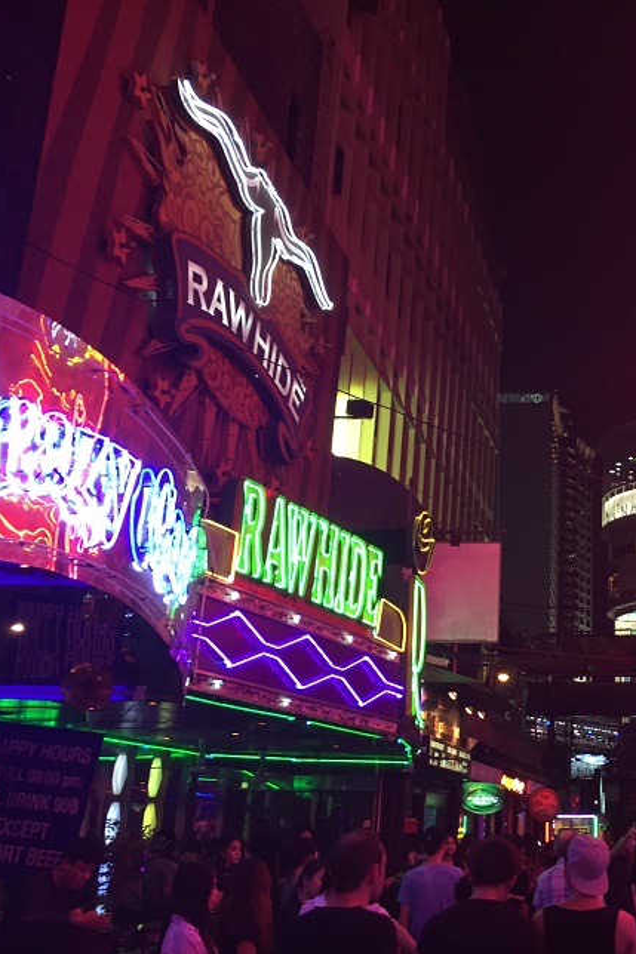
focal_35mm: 41
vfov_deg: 47.4
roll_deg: -1.1
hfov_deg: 31.0
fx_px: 1087
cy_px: 484
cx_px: 586
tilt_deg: +17.6
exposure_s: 1/33
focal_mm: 4.15
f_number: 2.2
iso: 100
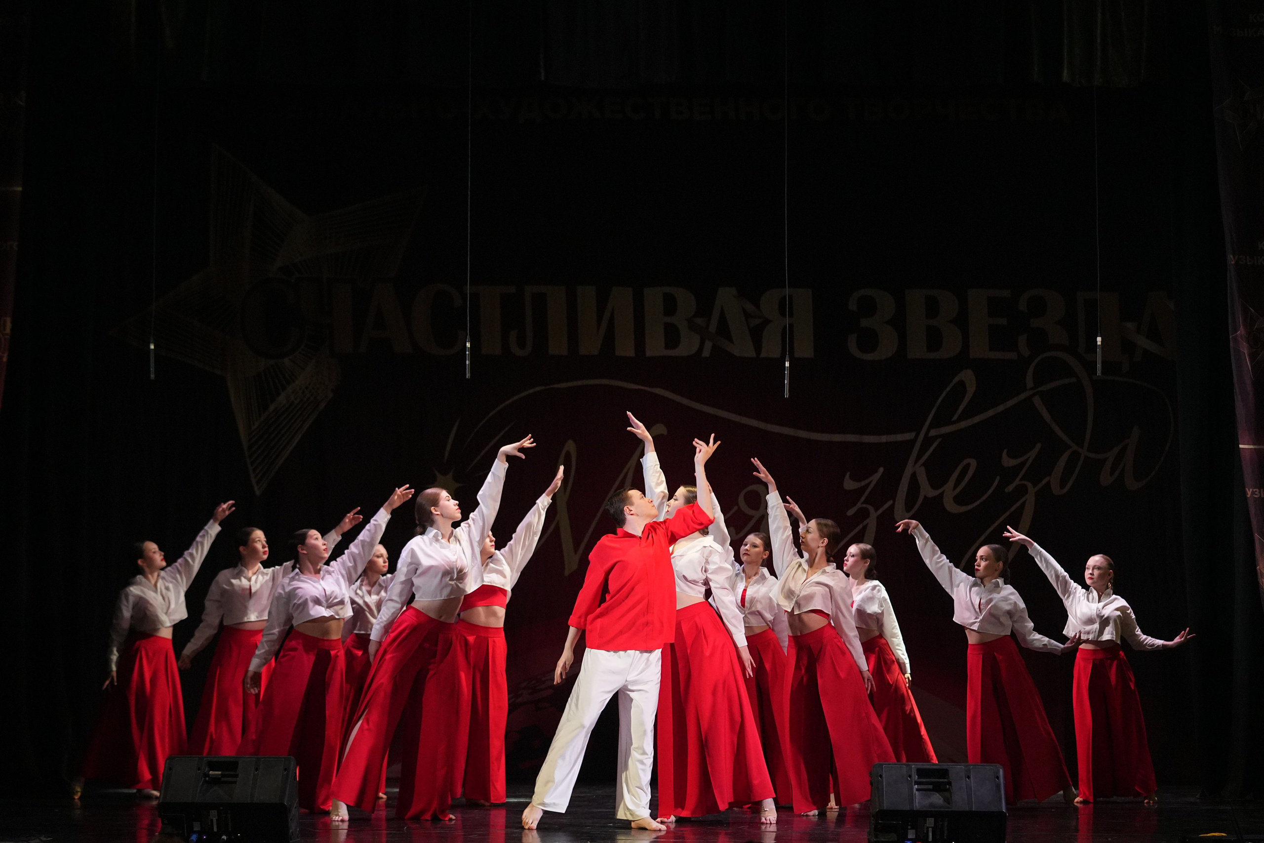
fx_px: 2668
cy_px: 422
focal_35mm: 76
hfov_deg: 26.6
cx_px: 632
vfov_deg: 17.9
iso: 4000
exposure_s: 1/400
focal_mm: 76
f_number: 2.8
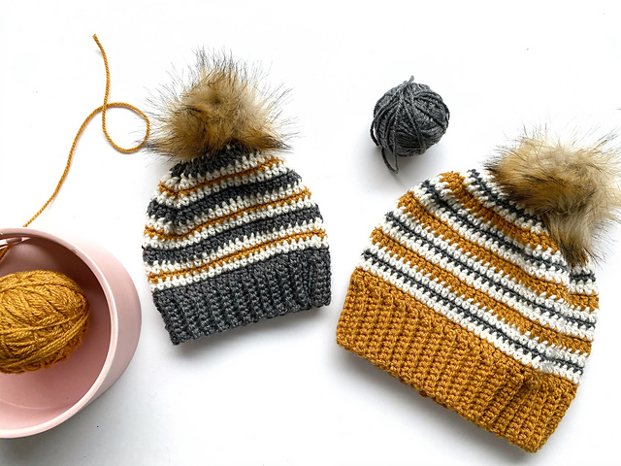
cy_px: 233
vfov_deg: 53.1
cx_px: 310
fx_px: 466
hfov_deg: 67.3
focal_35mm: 26
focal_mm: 4.25
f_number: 1.8
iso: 125
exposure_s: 1/82
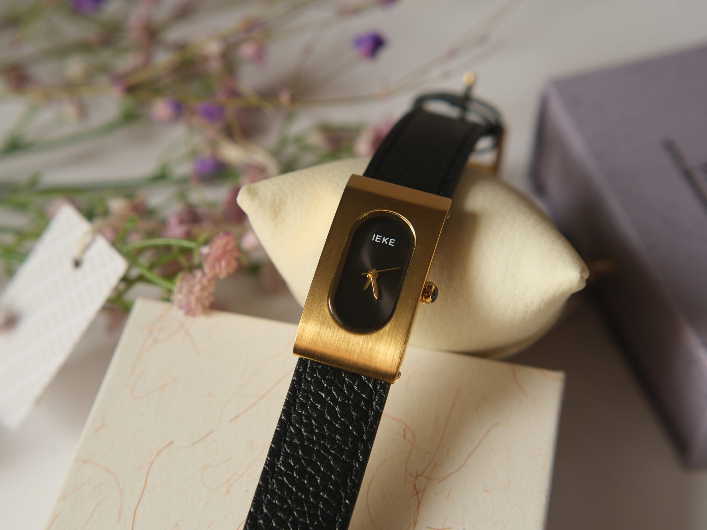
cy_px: 264
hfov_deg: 34.9
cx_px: 317
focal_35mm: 55
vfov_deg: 26.6
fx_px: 1123
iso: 640
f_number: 3.6
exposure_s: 1/180
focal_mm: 33
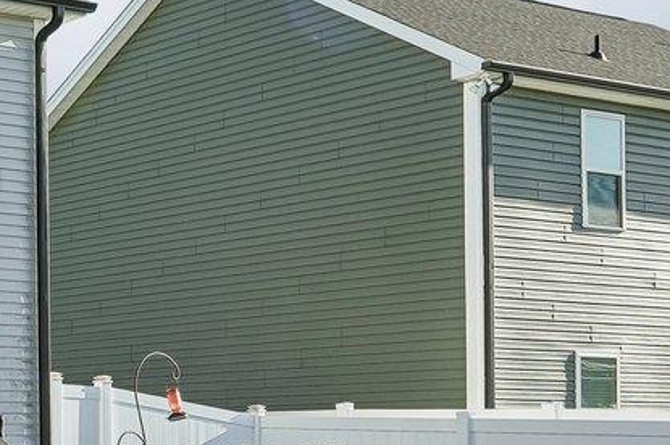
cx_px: -479
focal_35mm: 79
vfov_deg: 17.2
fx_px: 1469
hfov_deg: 20.0
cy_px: 133
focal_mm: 16
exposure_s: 1/160
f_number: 8
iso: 100
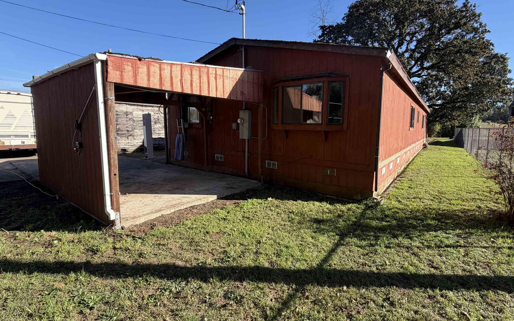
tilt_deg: -7.0
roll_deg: -0.6
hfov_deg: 94.1
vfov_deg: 67.9
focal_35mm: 17
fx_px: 238
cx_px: 282
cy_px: 150
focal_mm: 2.22
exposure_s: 1/554
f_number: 2.2
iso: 40
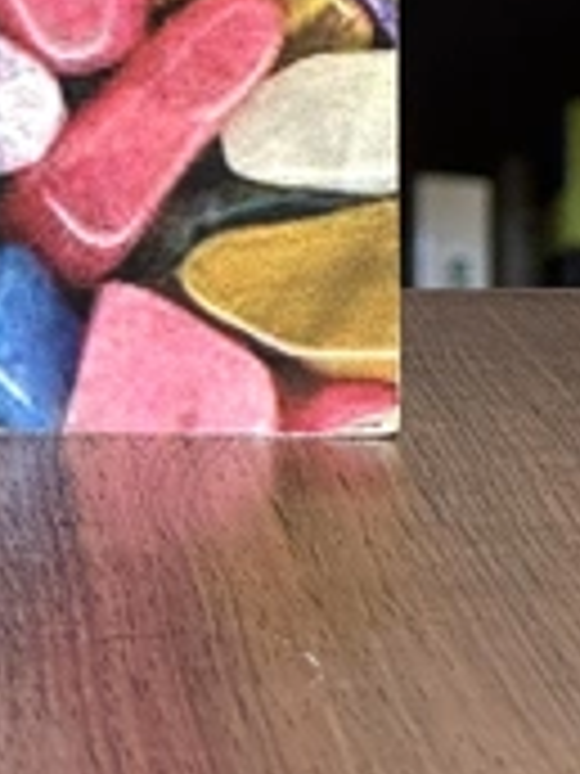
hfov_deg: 4.8
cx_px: -375
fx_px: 6814
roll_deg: -1.2
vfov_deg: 6.4
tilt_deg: +0.2
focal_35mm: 305
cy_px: -574
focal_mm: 9
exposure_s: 1/99
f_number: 2.8
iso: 160
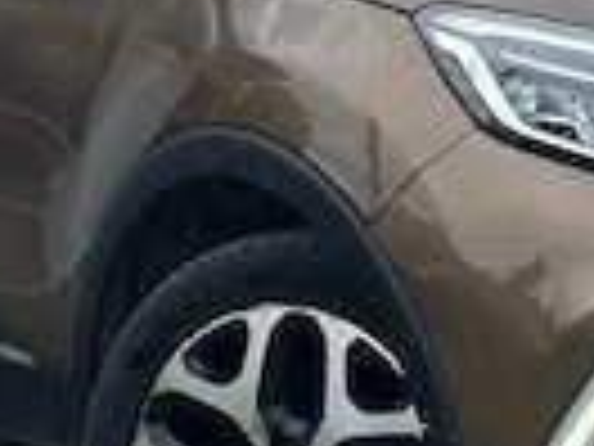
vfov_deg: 6.8
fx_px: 3741
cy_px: 122
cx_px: 518
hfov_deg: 9.0
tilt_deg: -3.8
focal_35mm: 218
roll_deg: +0.2
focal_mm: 6.76
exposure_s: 1/939
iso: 64
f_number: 1.78
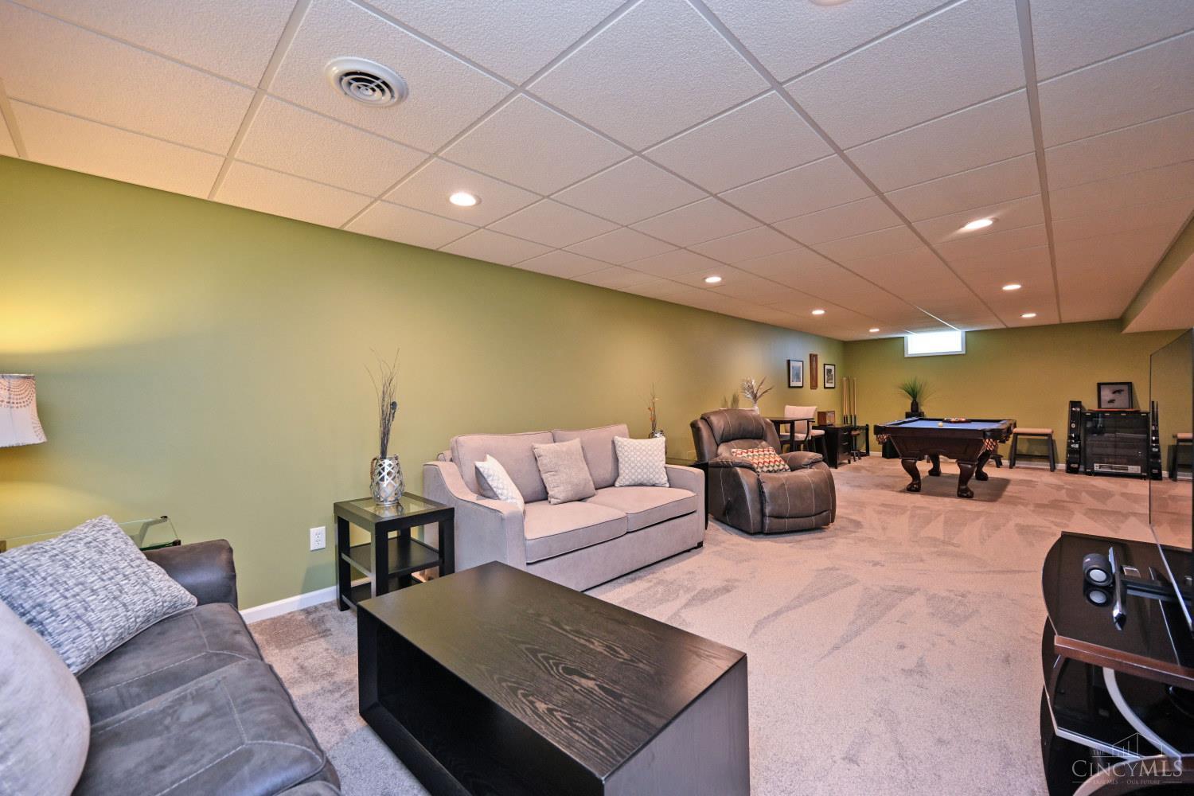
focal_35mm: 14
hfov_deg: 104.3
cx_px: 597
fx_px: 464
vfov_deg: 81.2
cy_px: 398
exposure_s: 1/60
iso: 1100
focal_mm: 14
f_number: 4
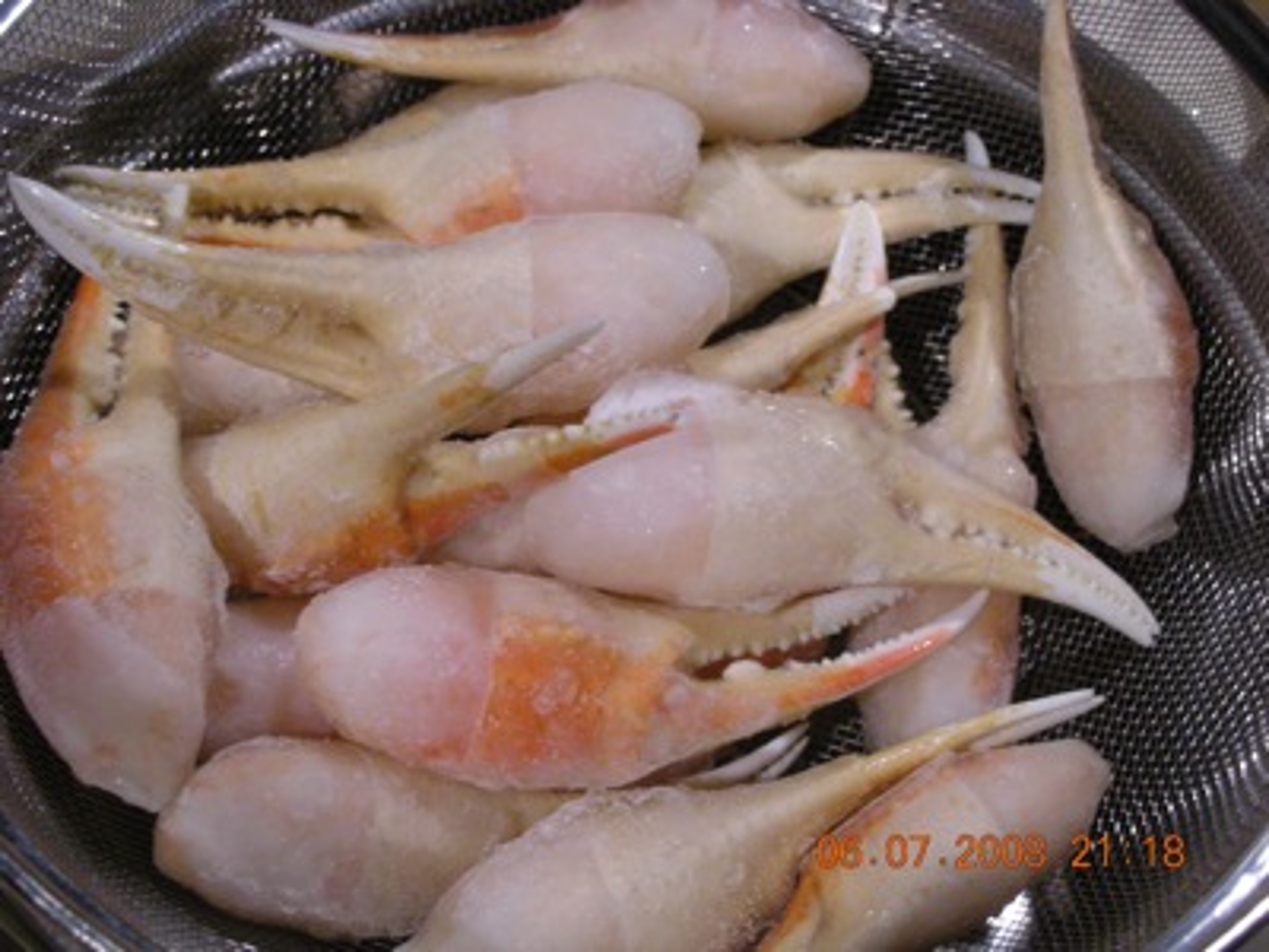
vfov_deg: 24.0
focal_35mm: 61
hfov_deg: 31.7
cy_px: 476
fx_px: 2236
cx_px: 634
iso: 200
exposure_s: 1/25.5
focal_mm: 10.1
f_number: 3.7
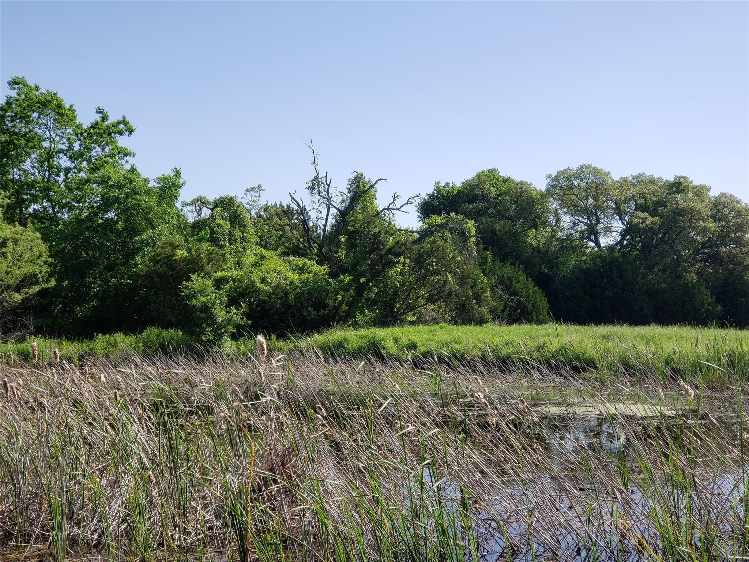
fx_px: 1125
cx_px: 374
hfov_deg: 36.8
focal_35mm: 52
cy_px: 281
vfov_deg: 28.0
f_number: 2.4
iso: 32
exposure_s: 1/606
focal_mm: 6
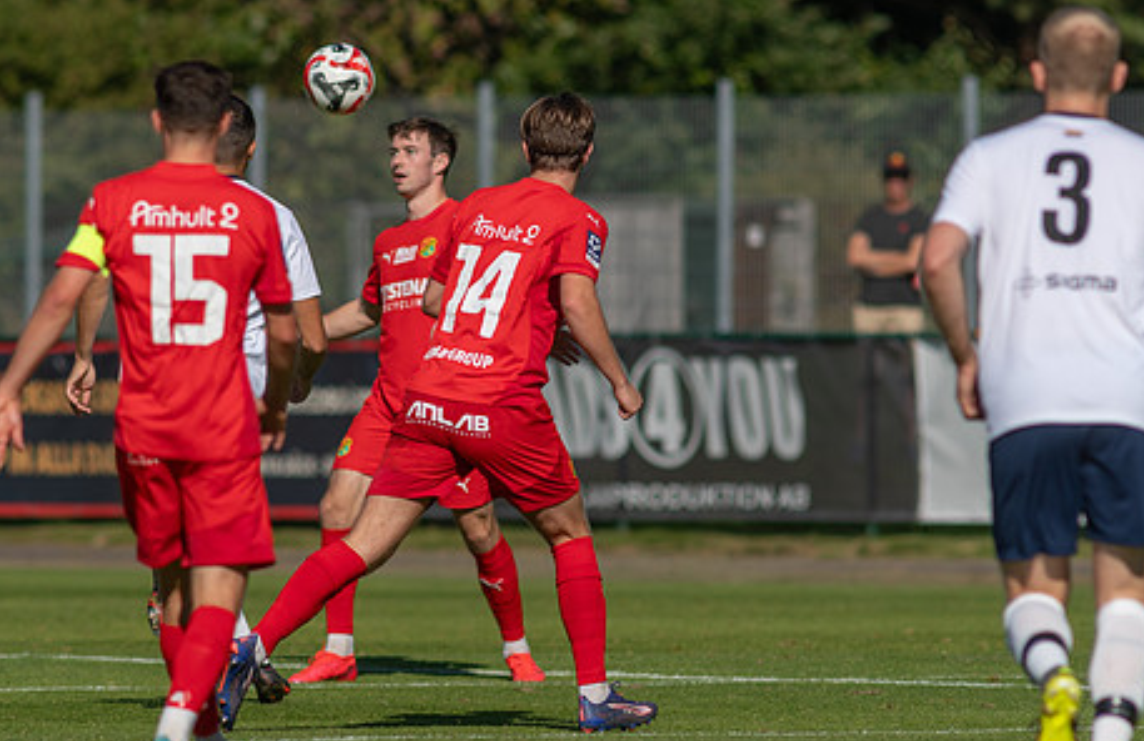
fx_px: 22585
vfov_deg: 1.9
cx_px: 400
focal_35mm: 717
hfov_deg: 2.9
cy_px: 460
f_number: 3.5
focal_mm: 300
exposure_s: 1/2000
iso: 100
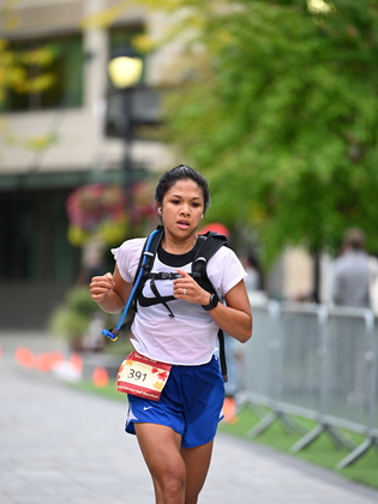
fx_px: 3669
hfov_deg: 5.9
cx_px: 184
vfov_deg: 7.9
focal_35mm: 252
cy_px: 270
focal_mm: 200
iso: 640
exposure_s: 1/1600
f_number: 2.8
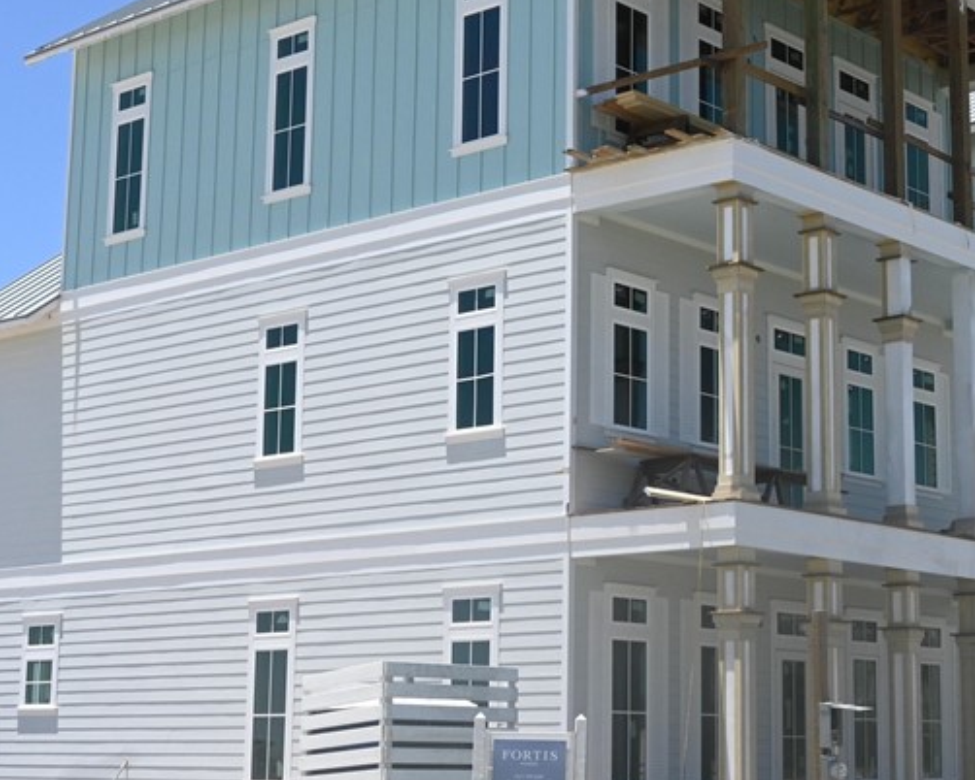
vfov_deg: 22.8
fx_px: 1934
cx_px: 647
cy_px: 373
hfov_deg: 28.1
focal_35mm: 67
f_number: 11
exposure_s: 1/350
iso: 280
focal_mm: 22
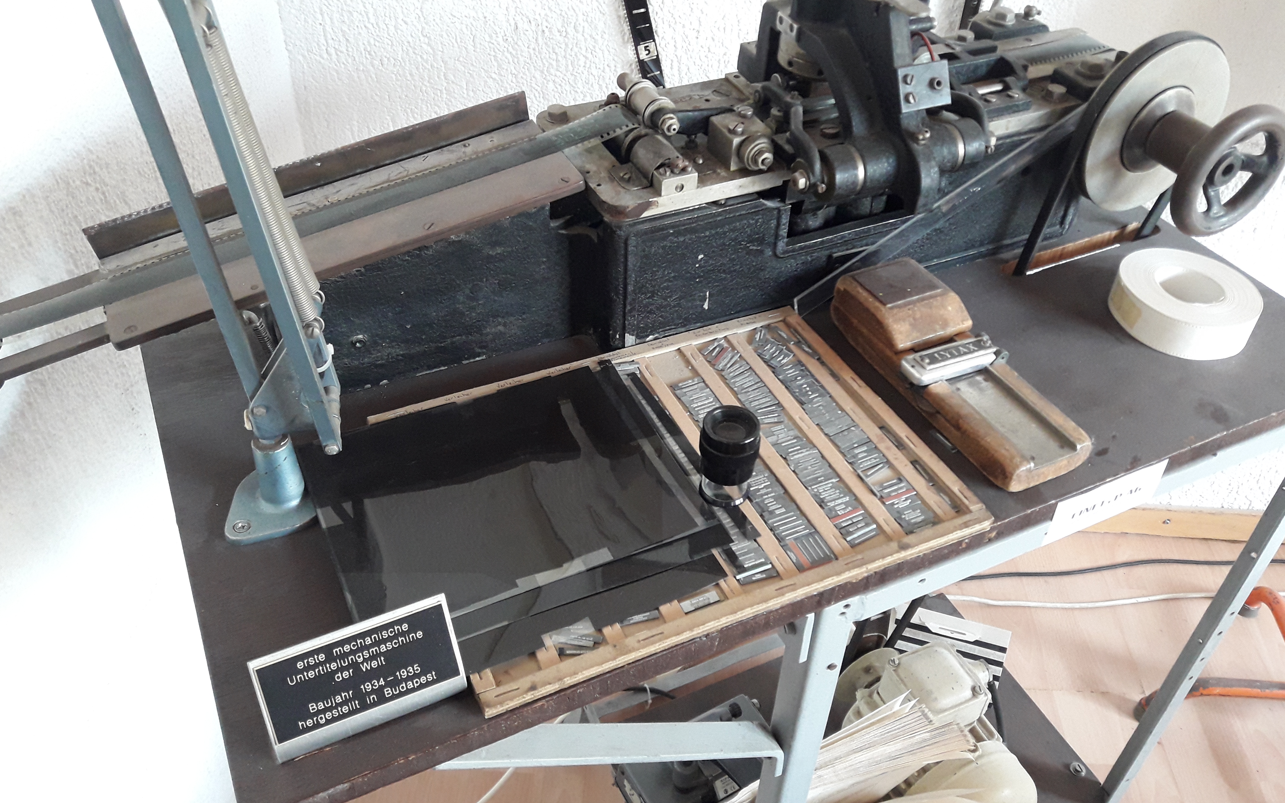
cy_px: 367
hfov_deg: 62.9
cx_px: 637
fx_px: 1051
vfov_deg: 41.8
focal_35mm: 30
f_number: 1.9
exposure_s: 1/25
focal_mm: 3.7
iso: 160
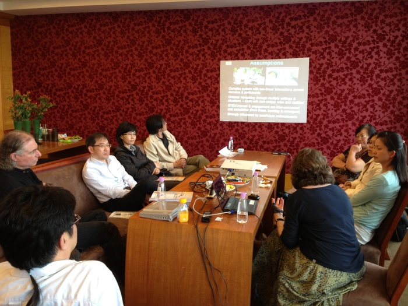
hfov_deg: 55.4
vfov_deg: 42.9
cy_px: 153
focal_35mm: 33
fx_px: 389
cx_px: 204
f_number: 2.4
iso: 50
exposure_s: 1/20
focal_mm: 4.13
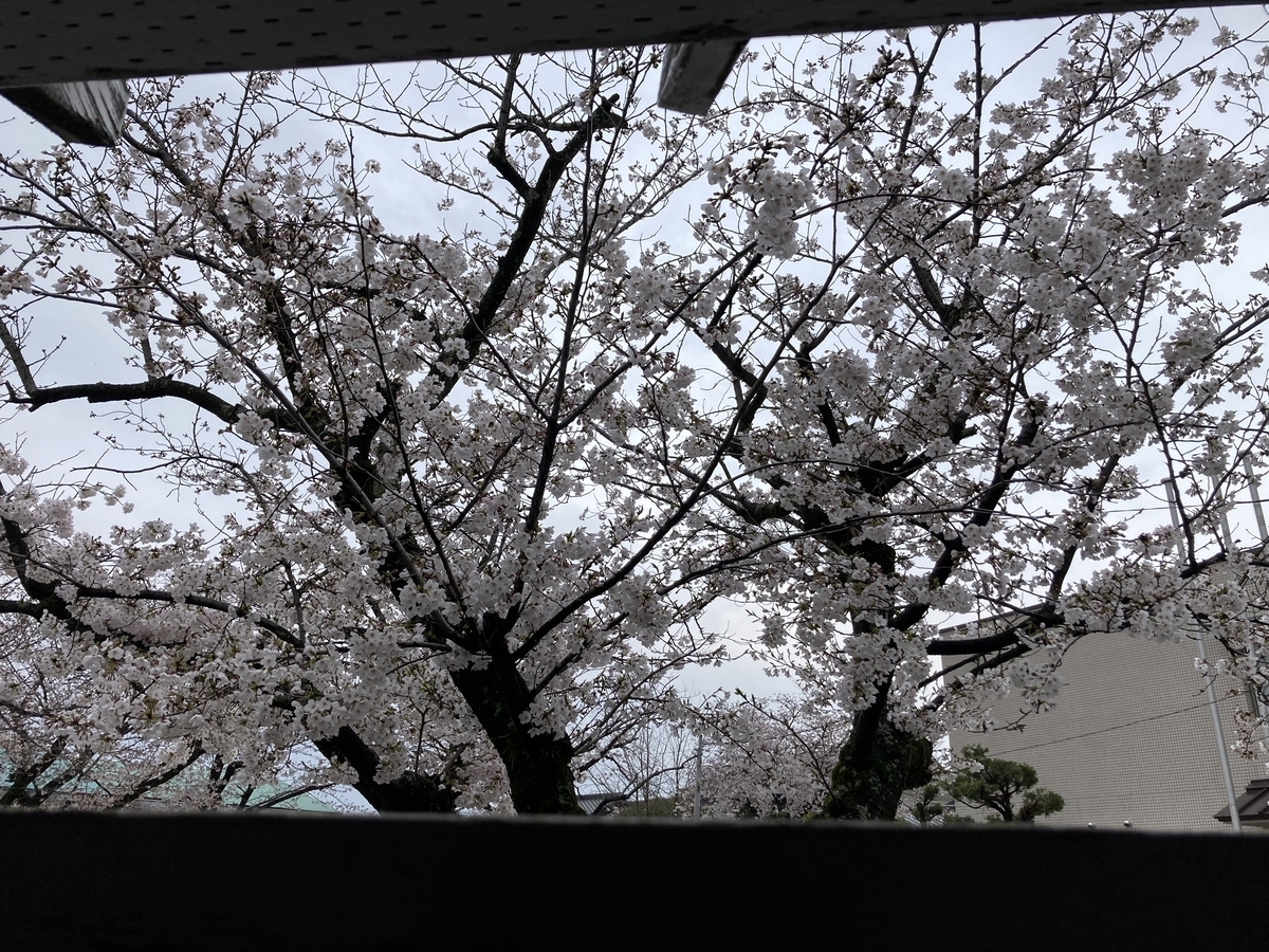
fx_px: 1026
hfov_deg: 63.4
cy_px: 476
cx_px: 634
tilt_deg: +23.8
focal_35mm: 28
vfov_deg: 49.7
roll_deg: -2.7
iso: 20
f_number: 1.8
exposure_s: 1/1156
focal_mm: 3.99
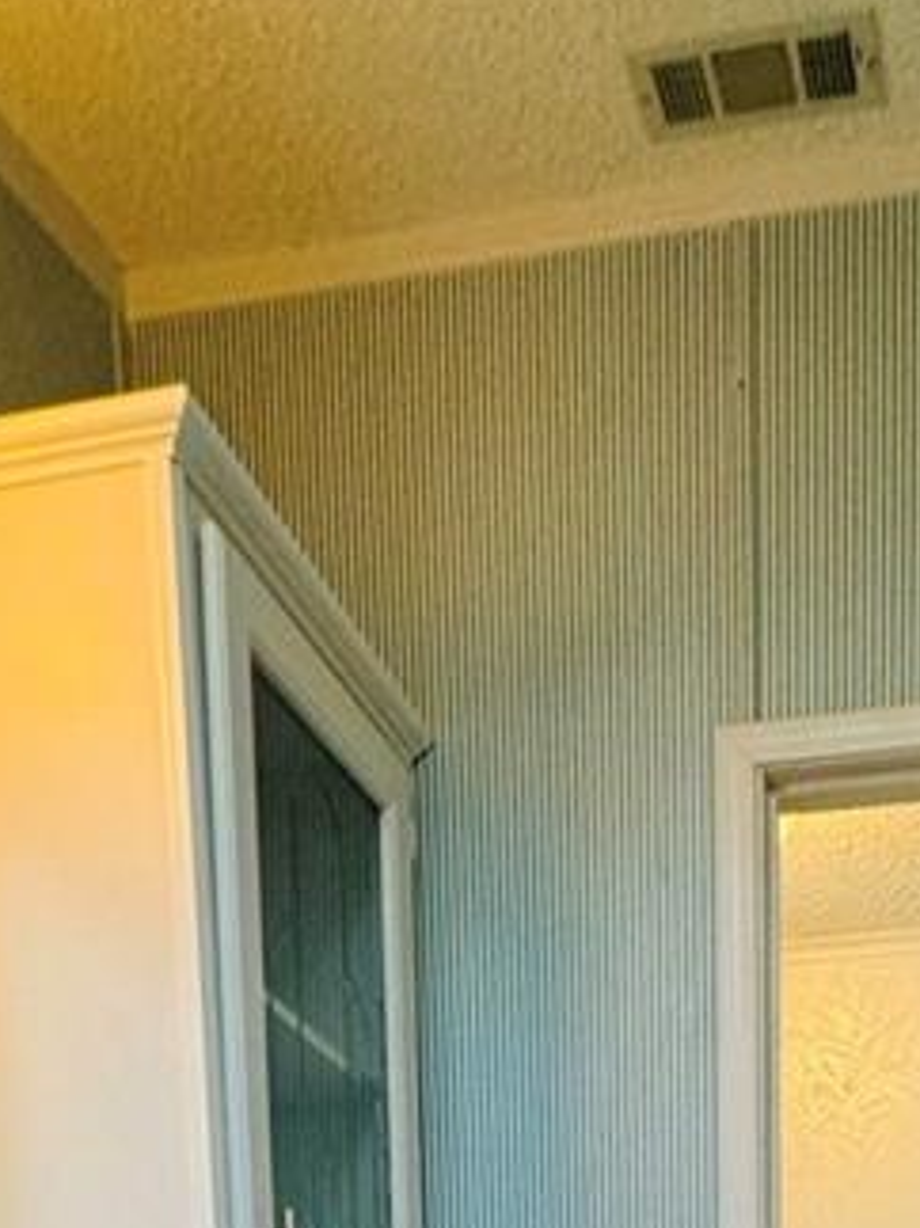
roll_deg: +1.4
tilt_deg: -10.5
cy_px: 2015
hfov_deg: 27.5
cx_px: 715
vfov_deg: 24.4
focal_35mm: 52
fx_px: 1844
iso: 250
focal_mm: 2.22
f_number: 2.2
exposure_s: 1/60
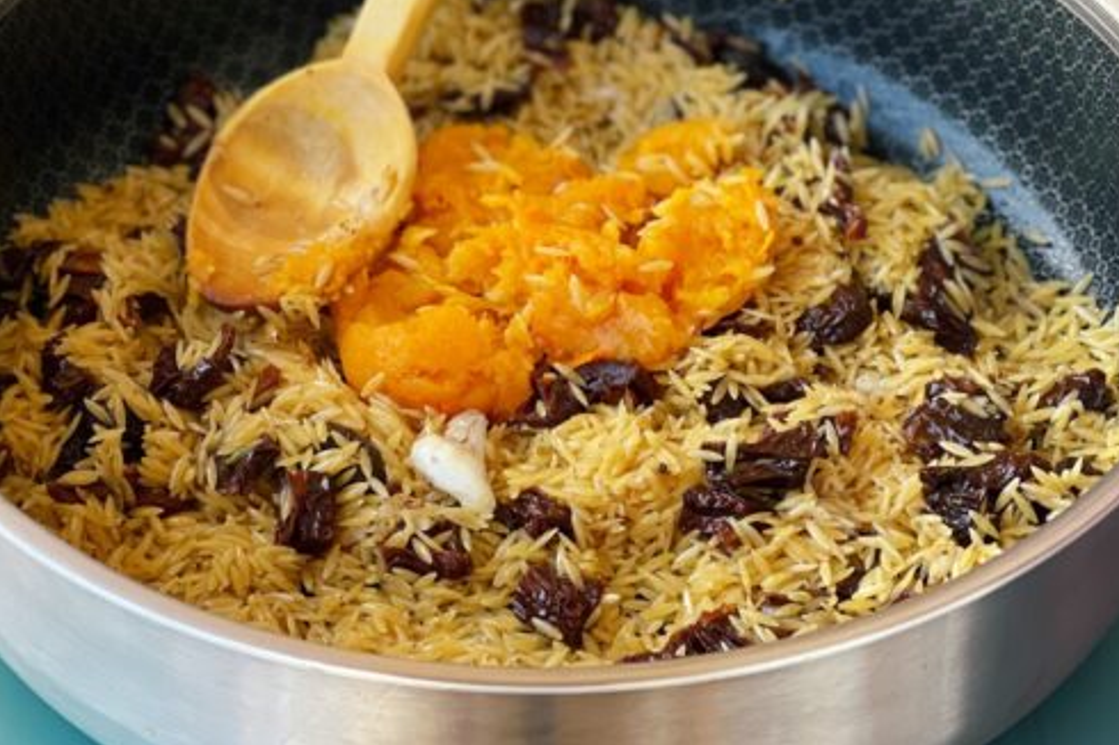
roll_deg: +2.2
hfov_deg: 20.0
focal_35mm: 102
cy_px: 113
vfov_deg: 13.3
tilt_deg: -39.4
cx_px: 523
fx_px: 3168
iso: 125
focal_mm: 7.5
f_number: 2.2
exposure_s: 1/121
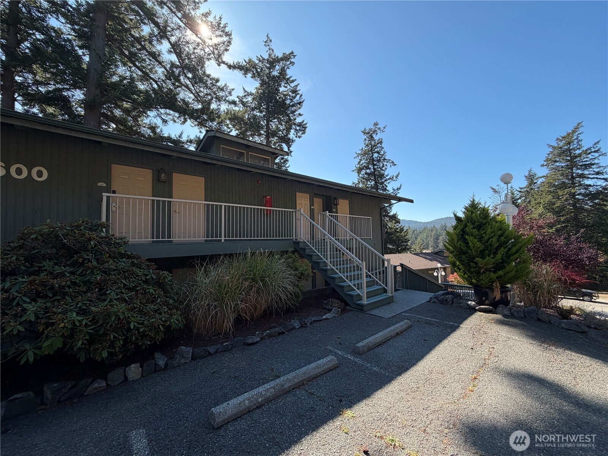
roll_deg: +1.1
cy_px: 228
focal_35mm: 14
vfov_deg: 85.7
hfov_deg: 102.1
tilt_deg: +3.1
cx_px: 304
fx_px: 246
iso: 40
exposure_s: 1/686
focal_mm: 2.22
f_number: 2.2
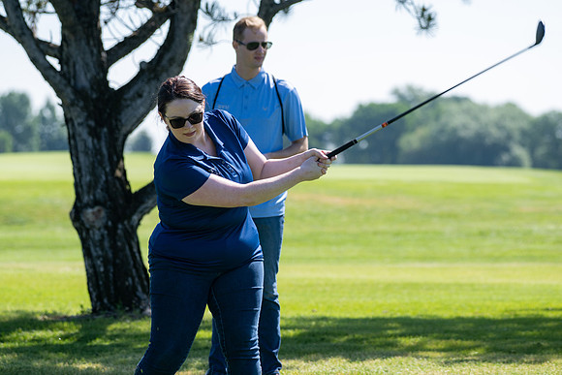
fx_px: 3123
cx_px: 281
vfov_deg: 6.9
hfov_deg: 10.3
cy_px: 188
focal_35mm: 200
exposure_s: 1/800
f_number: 5.6
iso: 200
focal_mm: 200
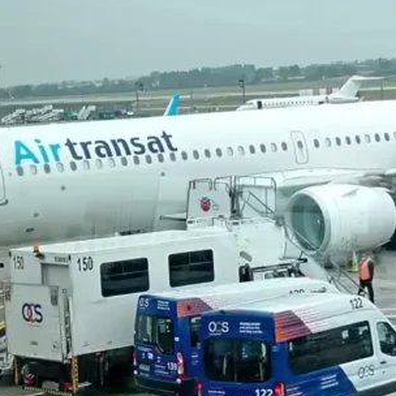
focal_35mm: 135
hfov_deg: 12.8
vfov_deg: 12.9
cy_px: 208
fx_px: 1747
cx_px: 348
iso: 100
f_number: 1.9
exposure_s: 1/323
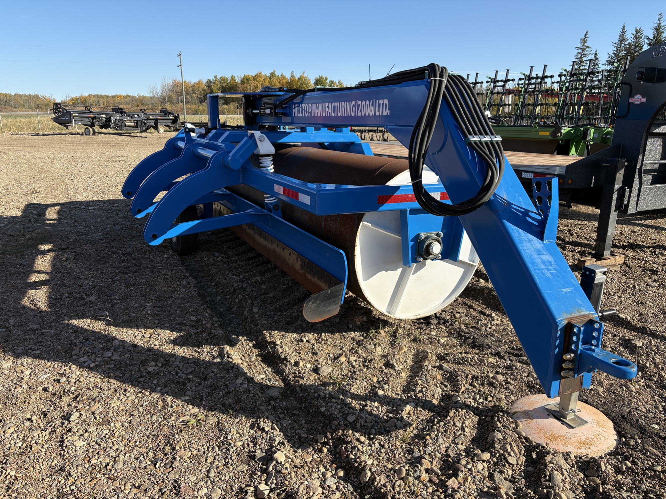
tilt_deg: -9.9
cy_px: 250
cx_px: 333
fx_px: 500
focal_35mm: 26
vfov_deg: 53.1
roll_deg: -0.2
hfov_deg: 67.3
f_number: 1.6
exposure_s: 1/2141
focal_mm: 5.96
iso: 64
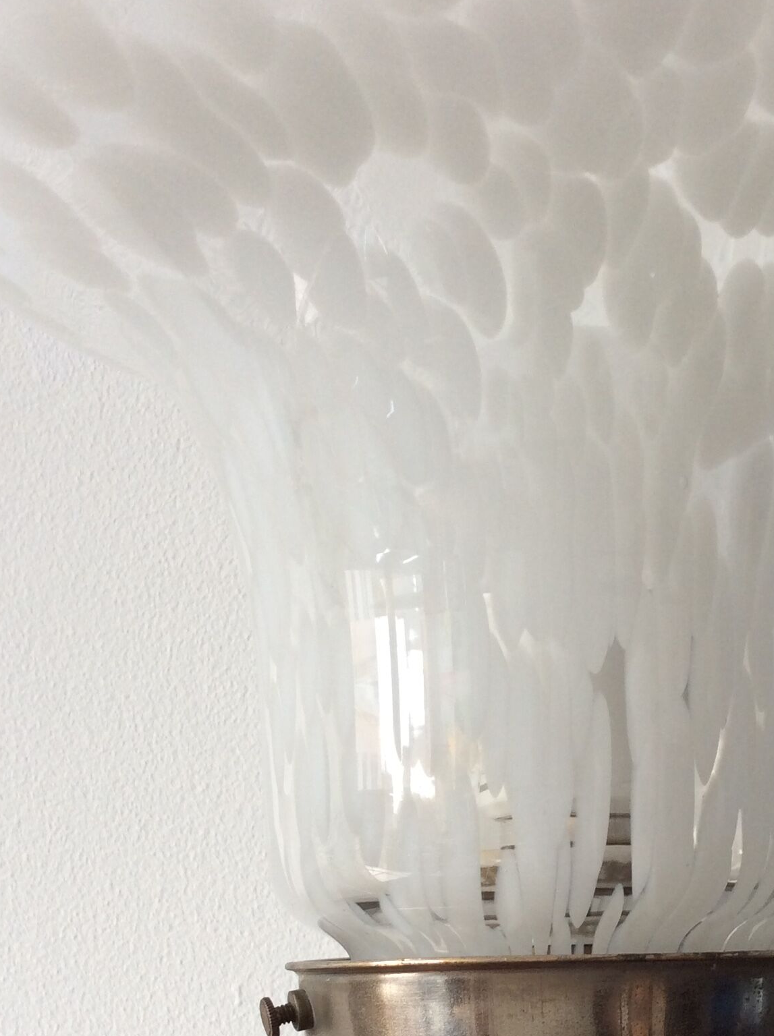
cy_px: 824
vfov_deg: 34.5
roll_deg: +2.3
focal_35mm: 54
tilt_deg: +0.8
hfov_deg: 26.4
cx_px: 634
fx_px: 1614
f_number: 2.4
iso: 40
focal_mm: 3.3
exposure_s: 1/33
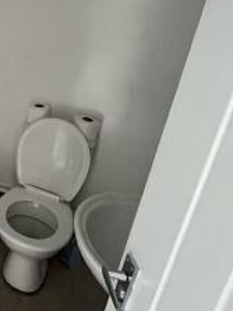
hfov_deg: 30.1
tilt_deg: -18.5
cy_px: 84
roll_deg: -3.1
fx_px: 305
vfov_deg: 52.0
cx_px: -91
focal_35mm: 34
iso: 500
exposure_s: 1/60
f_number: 1.8
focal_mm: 1.57
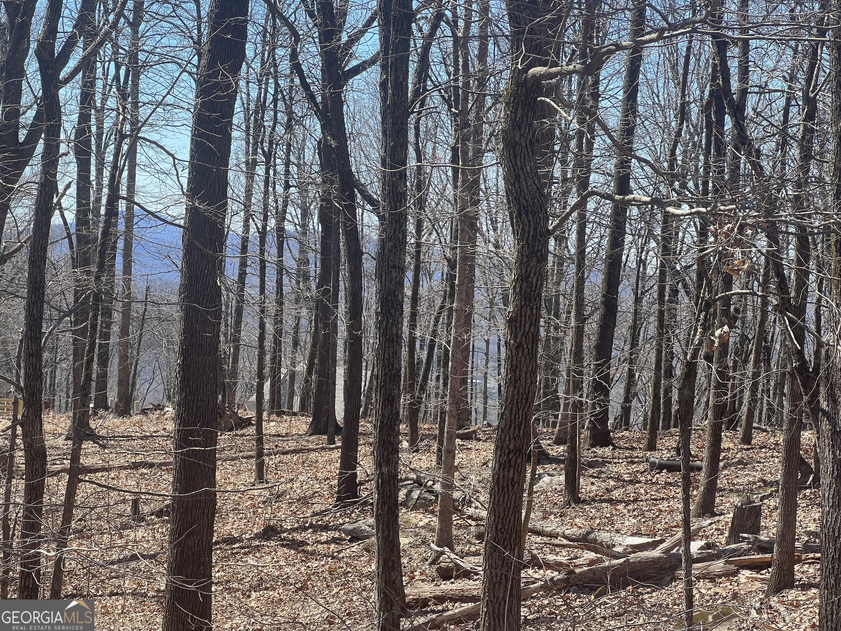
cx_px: 420
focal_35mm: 77
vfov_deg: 19.1
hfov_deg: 25.3
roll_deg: -4.0
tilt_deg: -2.4
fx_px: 1871
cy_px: 316
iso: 32
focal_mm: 9
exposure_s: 1/277
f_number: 2.8
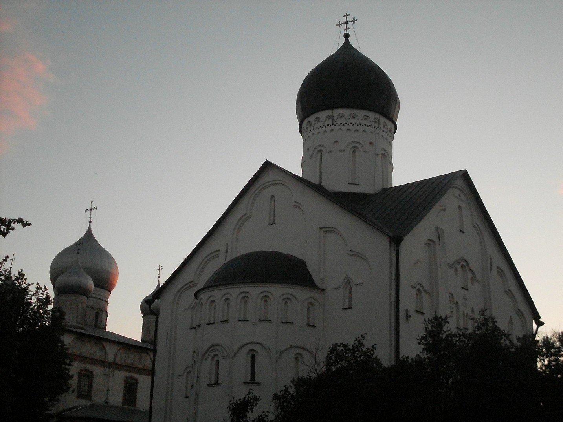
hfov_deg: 32.2
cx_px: 282
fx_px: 976
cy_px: 211
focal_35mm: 60
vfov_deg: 24.4
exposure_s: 1/500
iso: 400
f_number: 3.4
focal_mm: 9.9
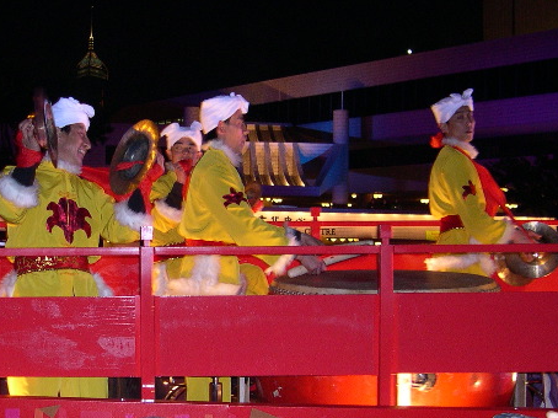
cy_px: 230
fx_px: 1079
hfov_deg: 28.4
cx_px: 120
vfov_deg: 21.9
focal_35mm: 67
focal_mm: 8
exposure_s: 1/60
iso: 251
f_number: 2.8
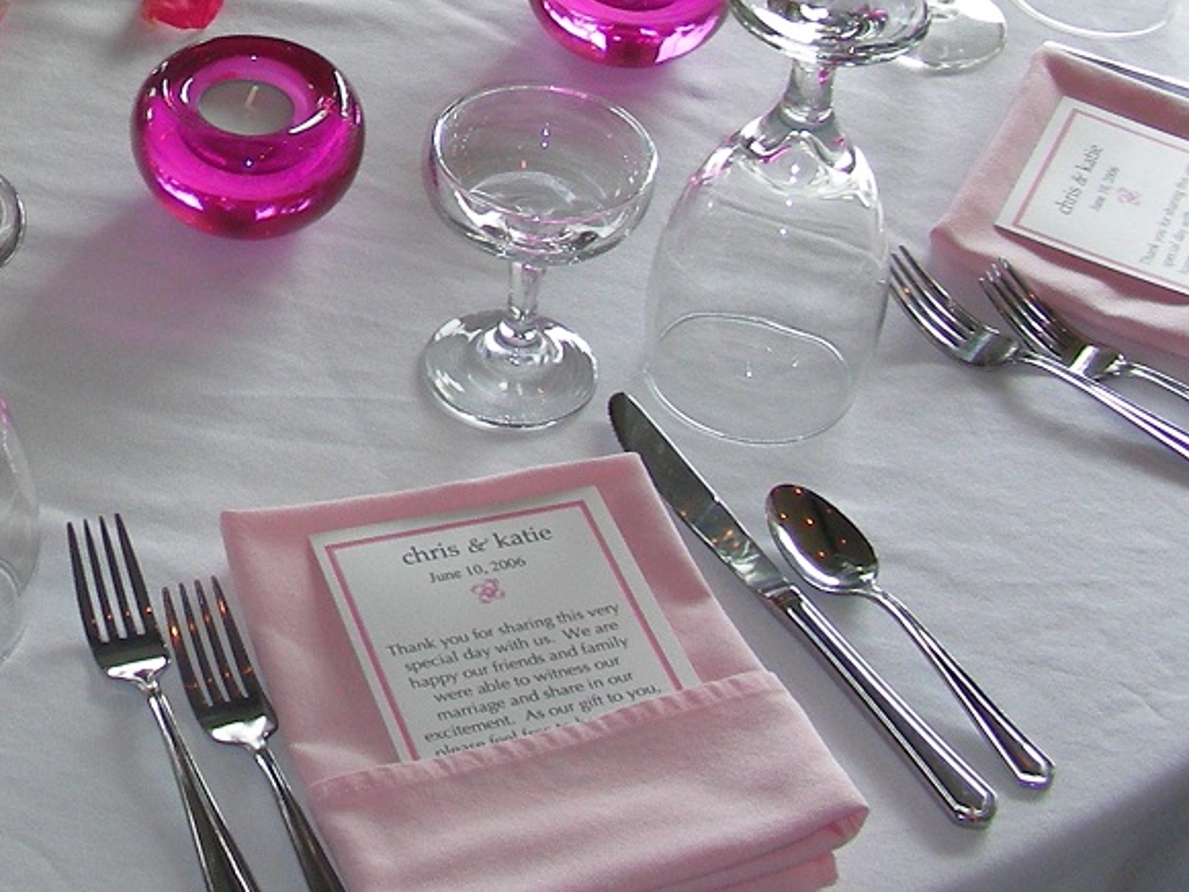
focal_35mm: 85
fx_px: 2920
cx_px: -35
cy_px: 21
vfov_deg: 17.0
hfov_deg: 22.1
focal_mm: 6.3
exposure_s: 1/30
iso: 50
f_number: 3.5
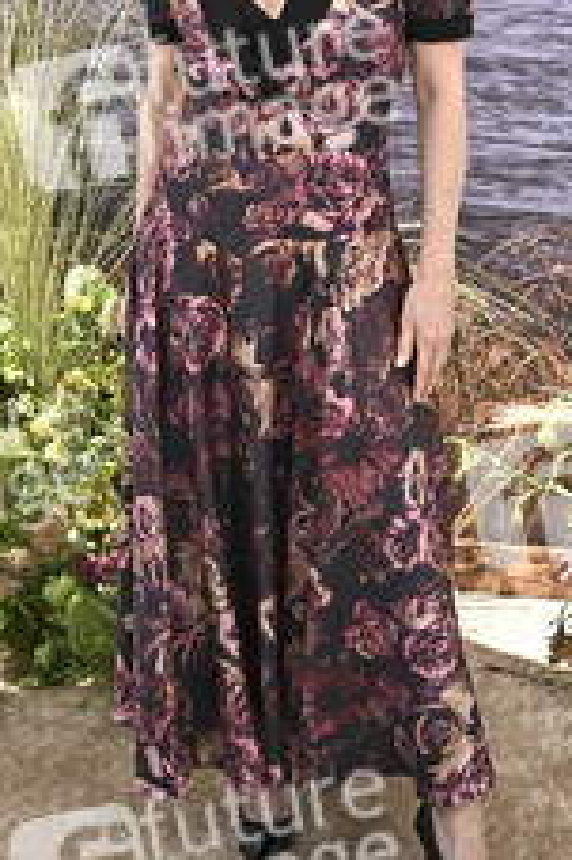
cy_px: 292
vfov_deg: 27.2
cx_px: 314
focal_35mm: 74
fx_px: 1766
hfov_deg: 18.4
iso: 250
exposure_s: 1/320
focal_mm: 42
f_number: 7.1
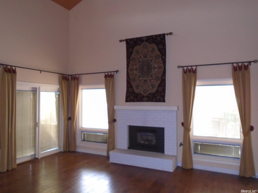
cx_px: 129
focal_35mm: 26
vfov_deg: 53.0
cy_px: 96
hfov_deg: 67.3
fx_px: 194
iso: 400
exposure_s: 1/30
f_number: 3.2
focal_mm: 4.6
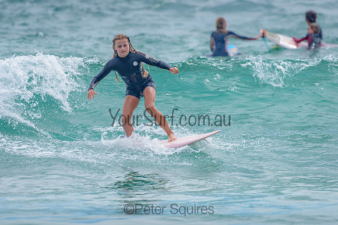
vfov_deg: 2.2
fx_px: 5753
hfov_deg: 3.4
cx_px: 131
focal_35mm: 613
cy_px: 102
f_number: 5.6
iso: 220
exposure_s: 1/2000
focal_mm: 500
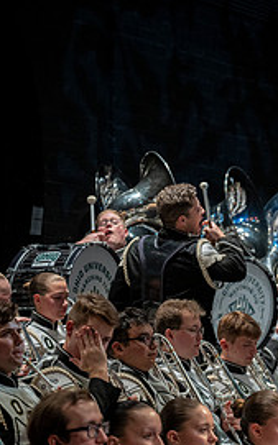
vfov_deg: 13.7
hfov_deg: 8.4
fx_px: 1858
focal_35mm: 153
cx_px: 416
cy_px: 303
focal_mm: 70
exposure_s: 1/500
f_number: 2.8
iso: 800
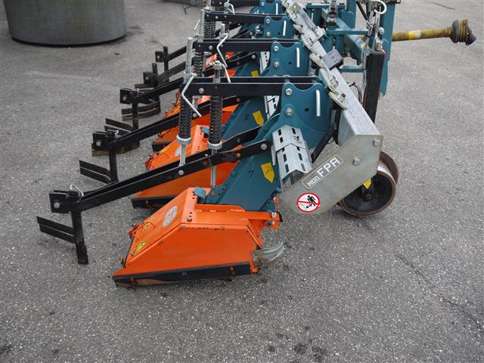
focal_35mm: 32
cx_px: 242
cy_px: 182
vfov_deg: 44.2
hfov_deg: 56.8
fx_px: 447
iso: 100
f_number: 4.5
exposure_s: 1/125
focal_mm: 16
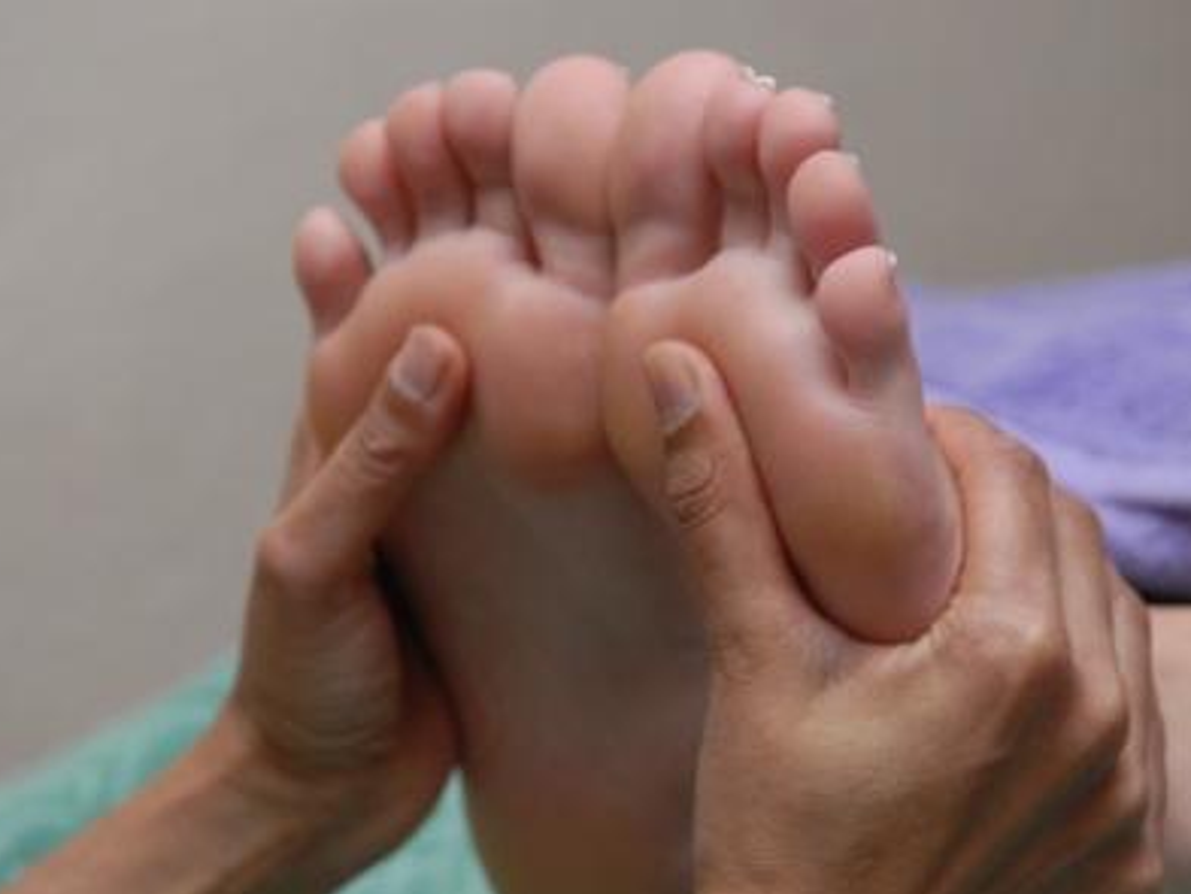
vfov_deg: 16.3
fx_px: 3116
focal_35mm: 91
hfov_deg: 21.6
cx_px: 630
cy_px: 449
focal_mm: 55
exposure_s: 1/60
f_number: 5
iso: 200
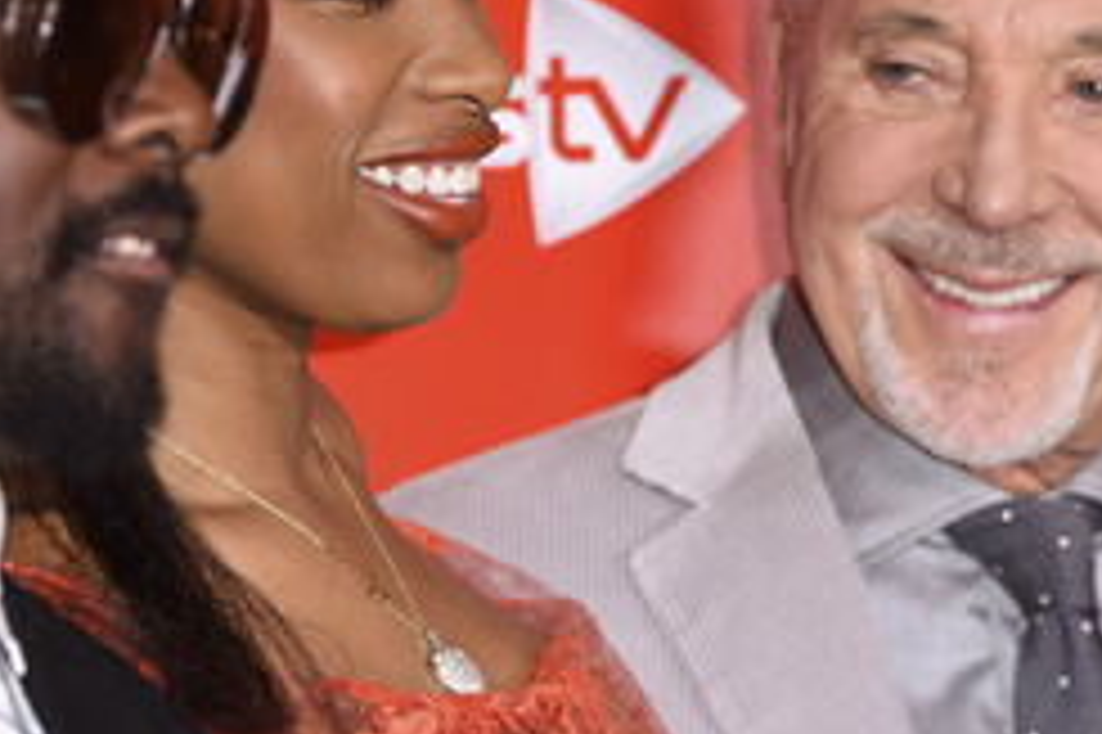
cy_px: 230
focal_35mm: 368
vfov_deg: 3.7
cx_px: 432
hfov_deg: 5.6
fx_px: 11257
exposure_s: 1/250
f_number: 5.6
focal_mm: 200
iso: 1000
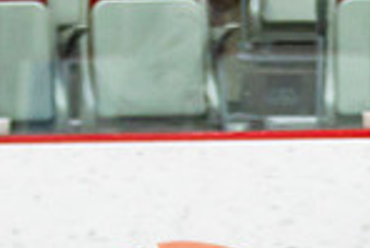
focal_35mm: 892
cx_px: 465
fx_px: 9177
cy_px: 465
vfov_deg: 1.5
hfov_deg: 2.3
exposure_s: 1/640
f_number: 2.8
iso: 500
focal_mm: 105
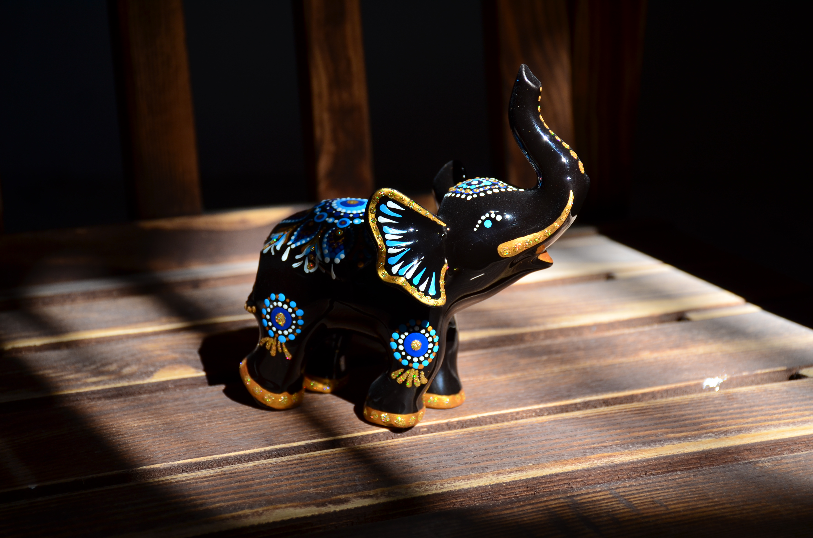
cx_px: 406
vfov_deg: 15.1
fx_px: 2028
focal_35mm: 90
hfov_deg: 22.7
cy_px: 269
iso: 100
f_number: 6.3
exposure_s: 1/160
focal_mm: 60
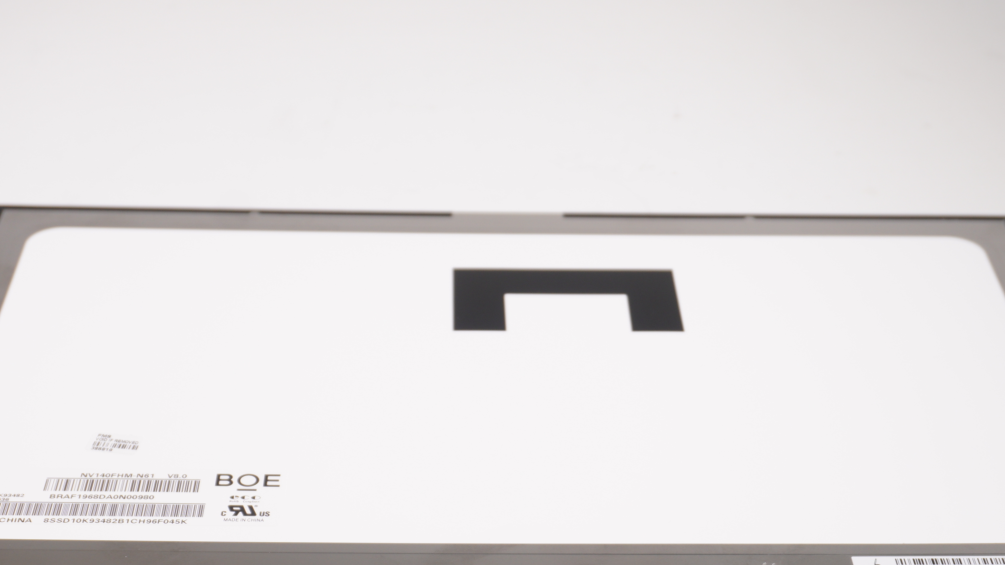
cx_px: 519
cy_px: 458
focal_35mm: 67
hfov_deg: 31.4
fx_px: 1785
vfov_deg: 17.8
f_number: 5.6
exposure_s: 1/80
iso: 160
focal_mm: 30
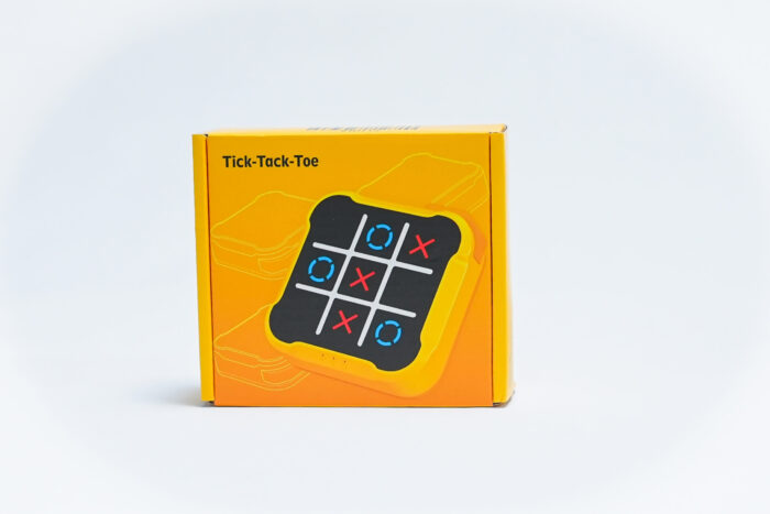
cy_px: 257
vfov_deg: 14.7
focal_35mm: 93
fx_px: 1989
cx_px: 385
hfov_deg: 21.9
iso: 3200
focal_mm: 62
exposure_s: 1/640
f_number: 4.5
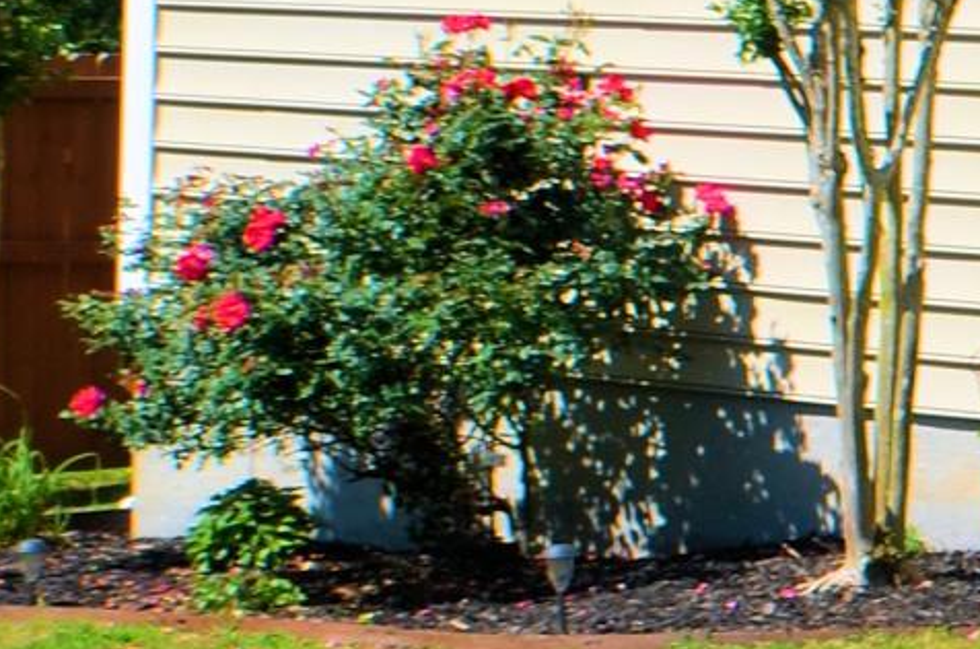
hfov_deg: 9.2
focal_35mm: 208
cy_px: 11
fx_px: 5649
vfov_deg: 6.6
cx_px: 2112
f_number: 8
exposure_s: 1/250
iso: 100
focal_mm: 22
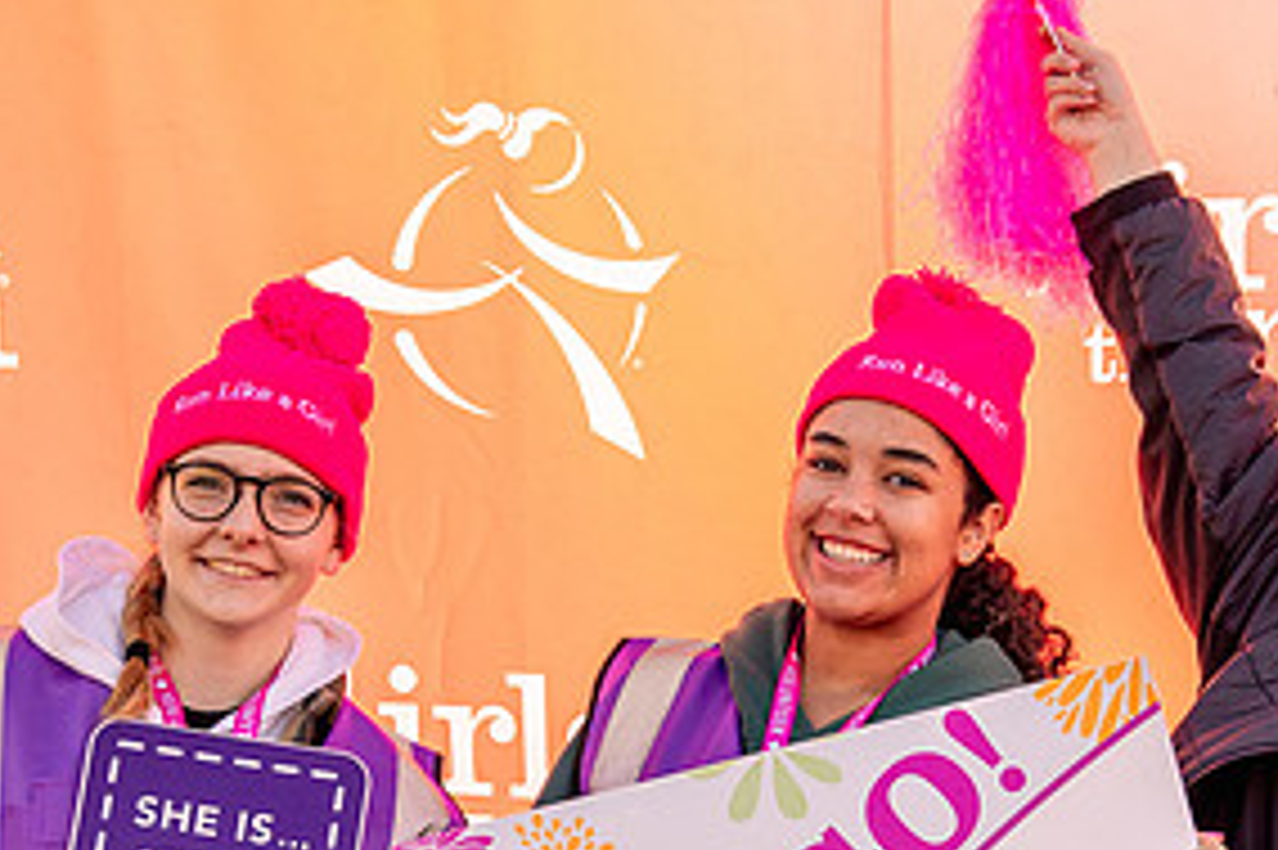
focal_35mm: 124
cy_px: 747
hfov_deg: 16.5
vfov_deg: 11.0
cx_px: 752
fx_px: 4399
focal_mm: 55
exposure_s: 1/500
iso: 800
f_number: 6.3
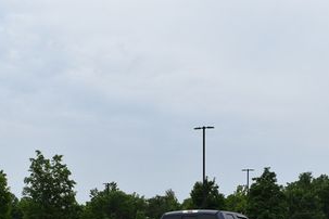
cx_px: 172
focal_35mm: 57
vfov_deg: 22.6
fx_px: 521
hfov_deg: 35.0
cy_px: 230
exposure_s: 1/250
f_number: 8
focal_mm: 18
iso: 100
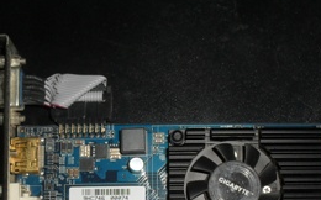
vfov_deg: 19.7
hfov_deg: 32.0
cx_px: 178
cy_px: 201
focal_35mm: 64
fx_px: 559
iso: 200
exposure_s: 1/45
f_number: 3.2
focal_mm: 6.3
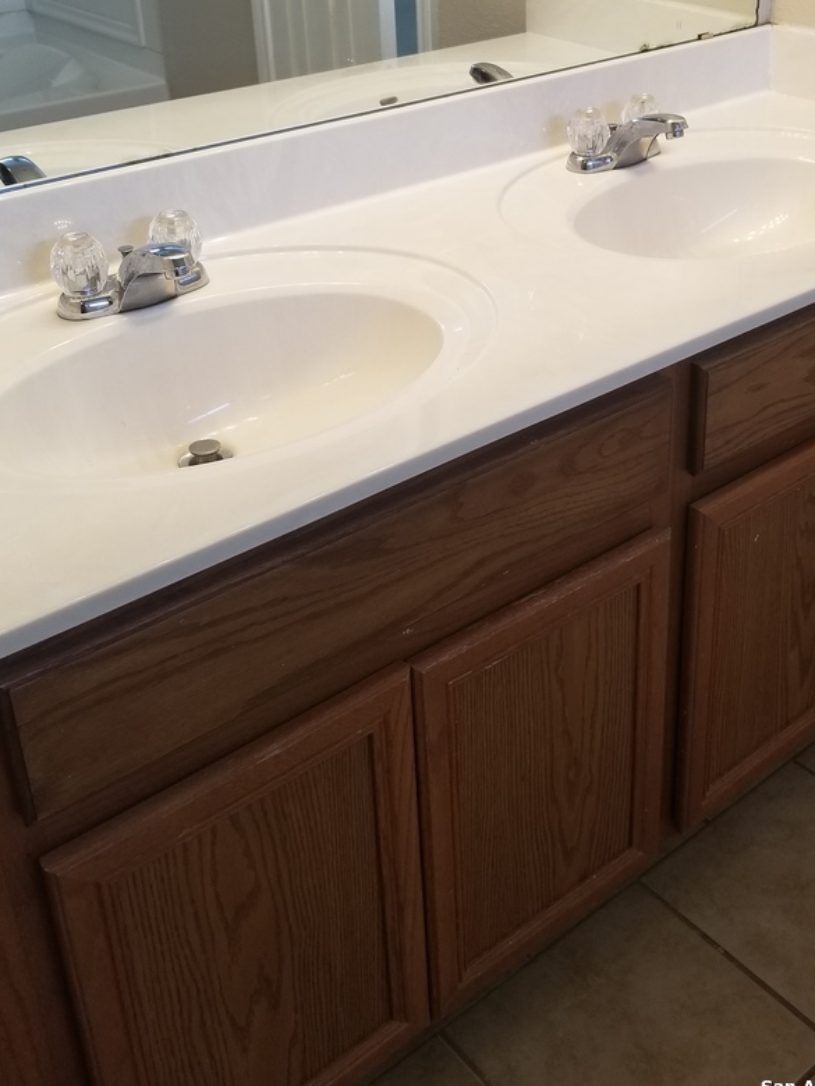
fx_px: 1130
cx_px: 496
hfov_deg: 39.5
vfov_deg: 50.3
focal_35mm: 36
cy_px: 347
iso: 125
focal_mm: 4.25
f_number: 1.7
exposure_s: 1/60
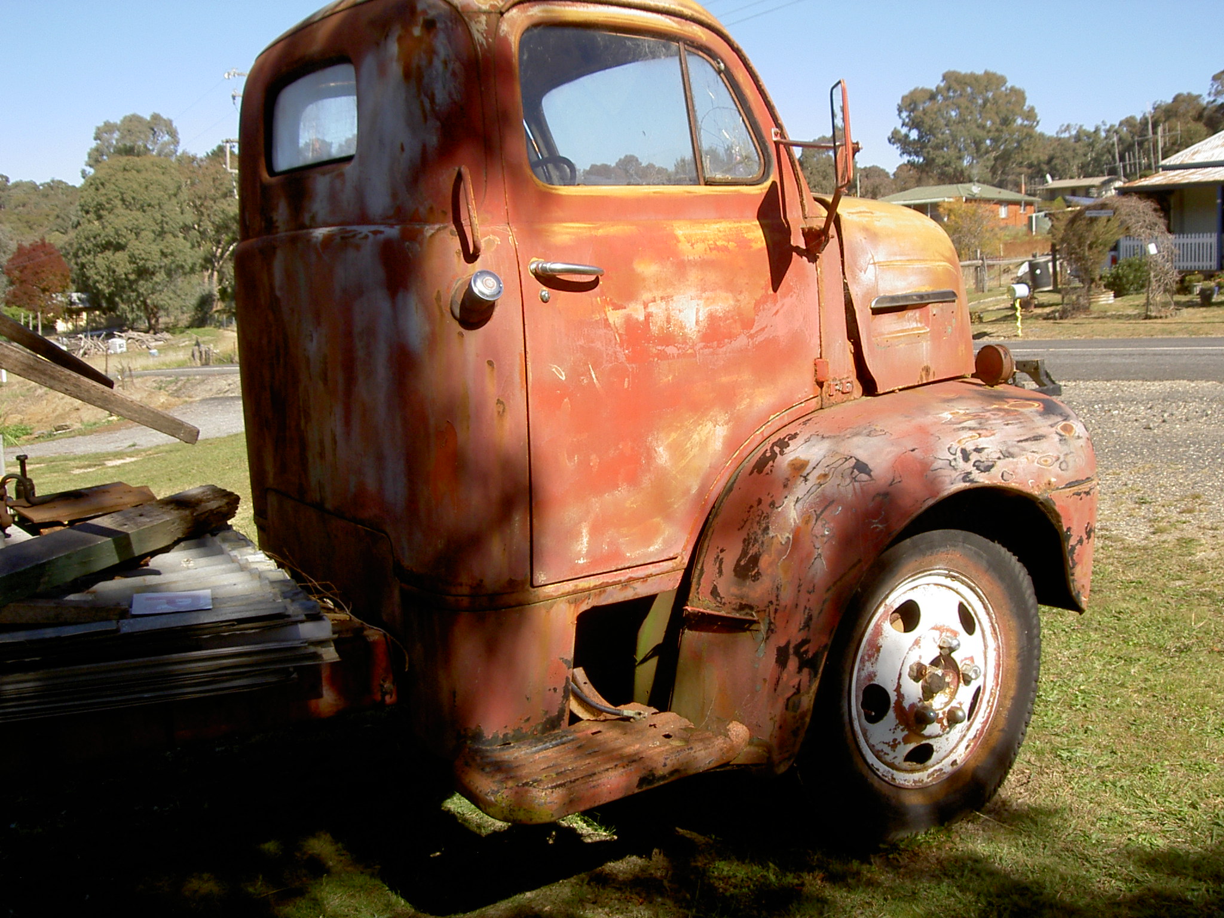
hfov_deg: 47.9
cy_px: 459
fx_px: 1379
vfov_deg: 36.8
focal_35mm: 39
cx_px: 612
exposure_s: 1/556
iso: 100
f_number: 4.7
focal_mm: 8
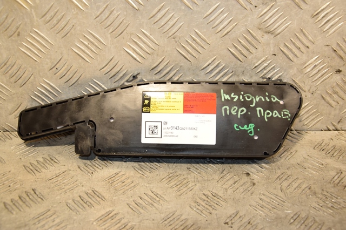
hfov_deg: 46.4
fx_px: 403
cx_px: 173
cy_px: 115
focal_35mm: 42
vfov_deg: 31.9
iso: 800
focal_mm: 28
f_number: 5
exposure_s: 1/200
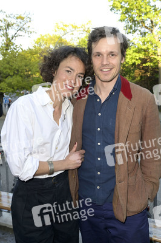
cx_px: 80
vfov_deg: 54.5
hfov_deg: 37.8
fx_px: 235
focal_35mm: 35
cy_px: 122
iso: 640
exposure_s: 1/250
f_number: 5.6
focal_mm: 35
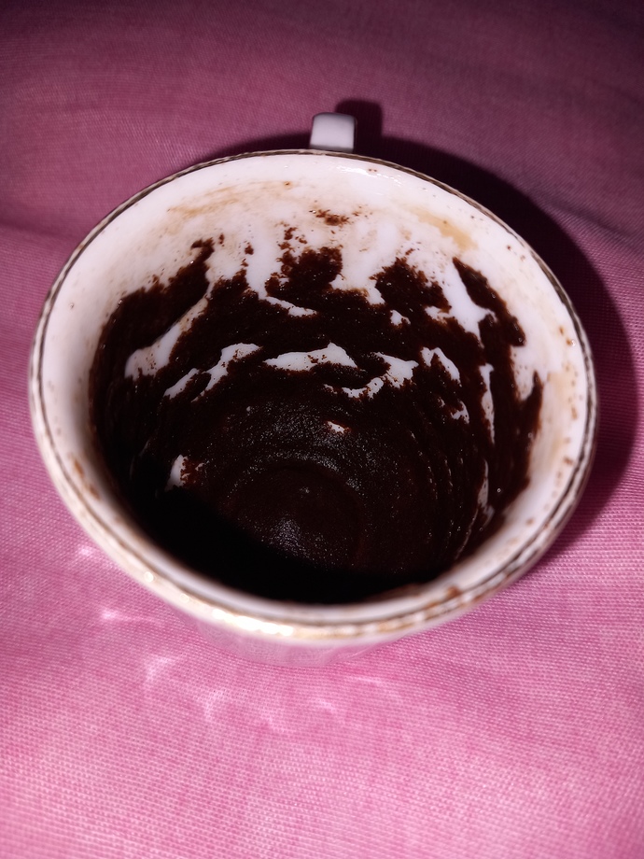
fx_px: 670
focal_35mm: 27
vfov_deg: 65.3
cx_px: 322
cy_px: 430
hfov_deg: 51.4
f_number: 1.8
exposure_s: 1/100
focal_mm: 4
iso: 25
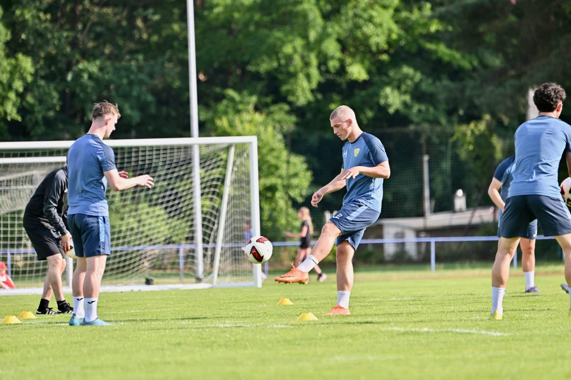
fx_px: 5233
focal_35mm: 330
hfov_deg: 6.2
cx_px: 286
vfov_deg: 4.2
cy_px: 190
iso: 500
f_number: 5.6
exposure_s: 1/1600
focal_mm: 330
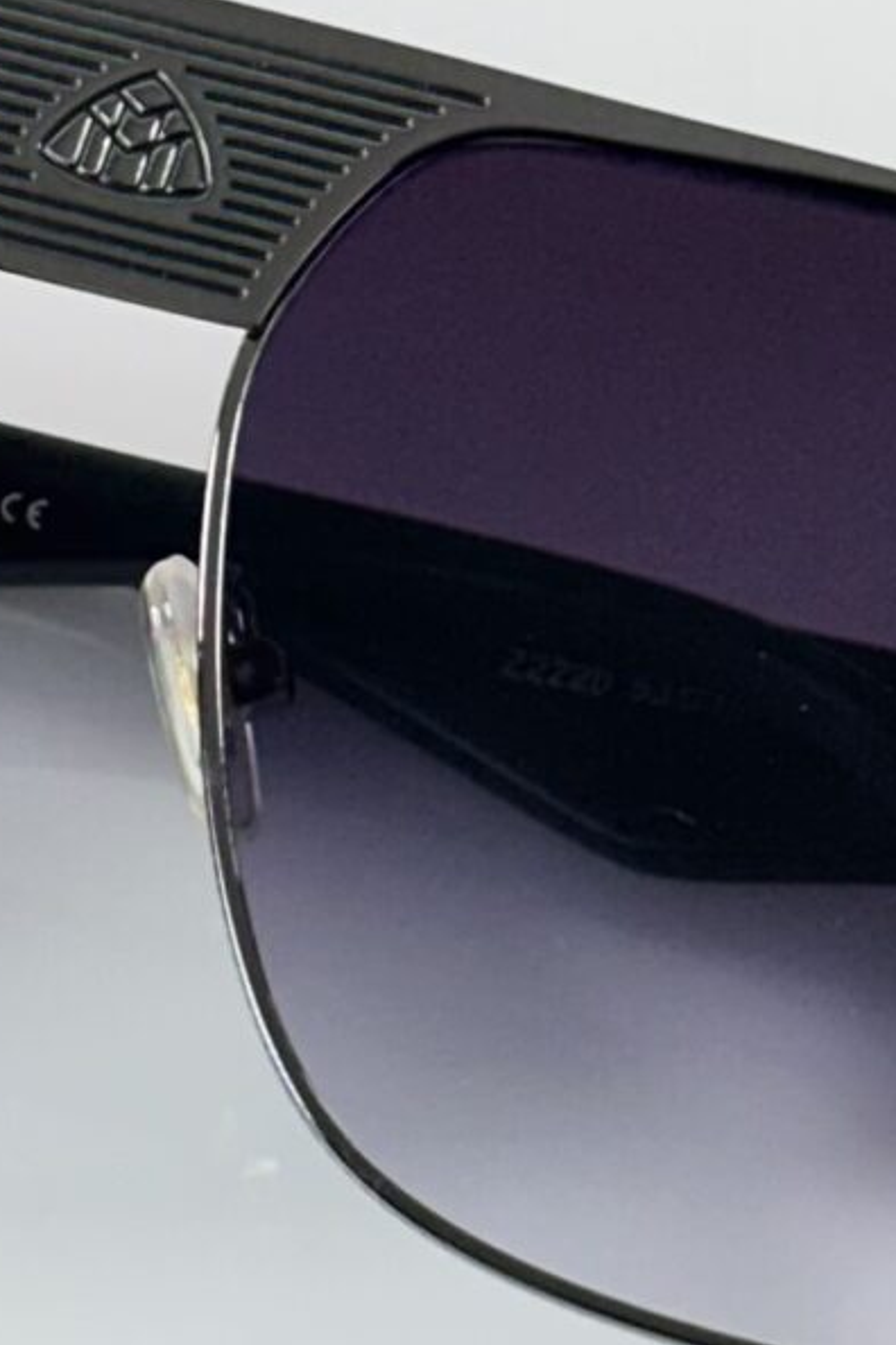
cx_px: 111
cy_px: 659
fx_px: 8026
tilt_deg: -52.8
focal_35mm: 215
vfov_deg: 9.6
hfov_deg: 6.4
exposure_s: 1/100
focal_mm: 6.86
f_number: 1.78
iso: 64
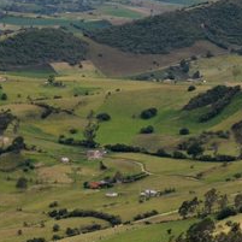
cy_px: 78
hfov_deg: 6.4
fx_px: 2159
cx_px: 172
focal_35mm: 273
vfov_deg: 6.4
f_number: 11
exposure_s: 1/200
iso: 400
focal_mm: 48
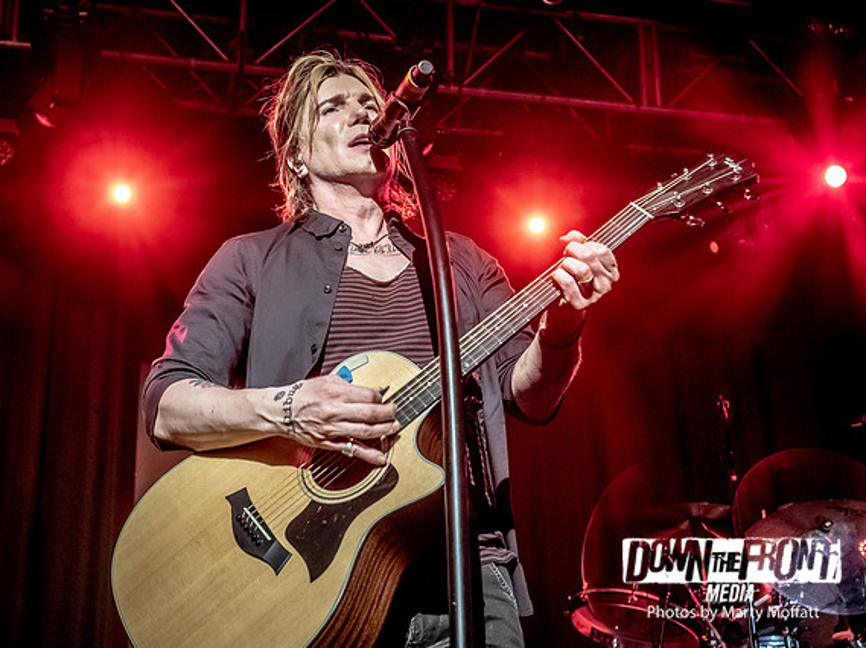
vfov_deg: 28.5
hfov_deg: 37.5
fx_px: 1275
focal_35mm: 51
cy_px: 323
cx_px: 429
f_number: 3.5
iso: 1600
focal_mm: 25
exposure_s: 1/250
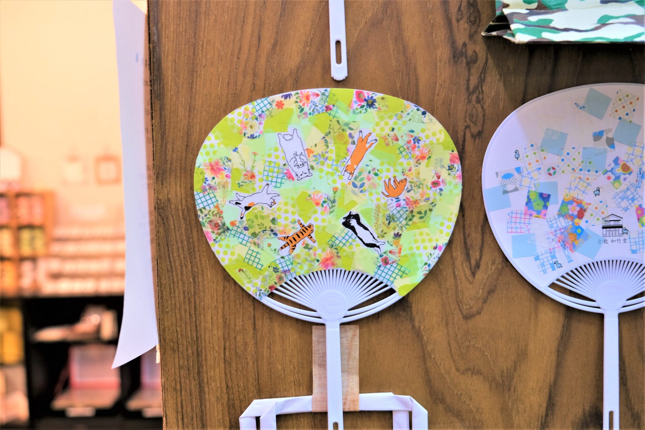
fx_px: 573
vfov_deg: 41.1
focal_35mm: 32
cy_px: 215
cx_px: 322
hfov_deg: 58.7
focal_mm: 21.4
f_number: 3.2
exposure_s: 1/30
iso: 320
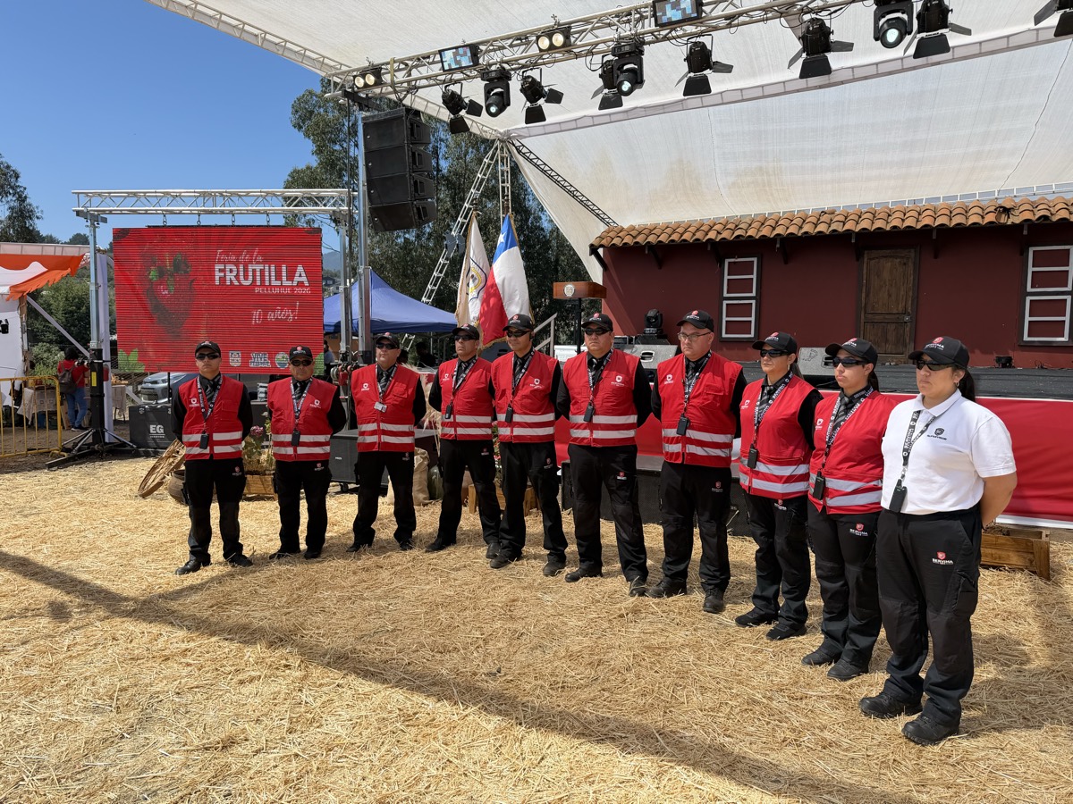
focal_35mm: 24
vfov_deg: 56.8
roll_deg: -0.8
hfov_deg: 71.6
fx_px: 744
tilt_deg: -4.8
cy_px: 402
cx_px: 536
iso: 80
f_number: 1.78
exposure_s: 1/3021
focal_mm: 6.76
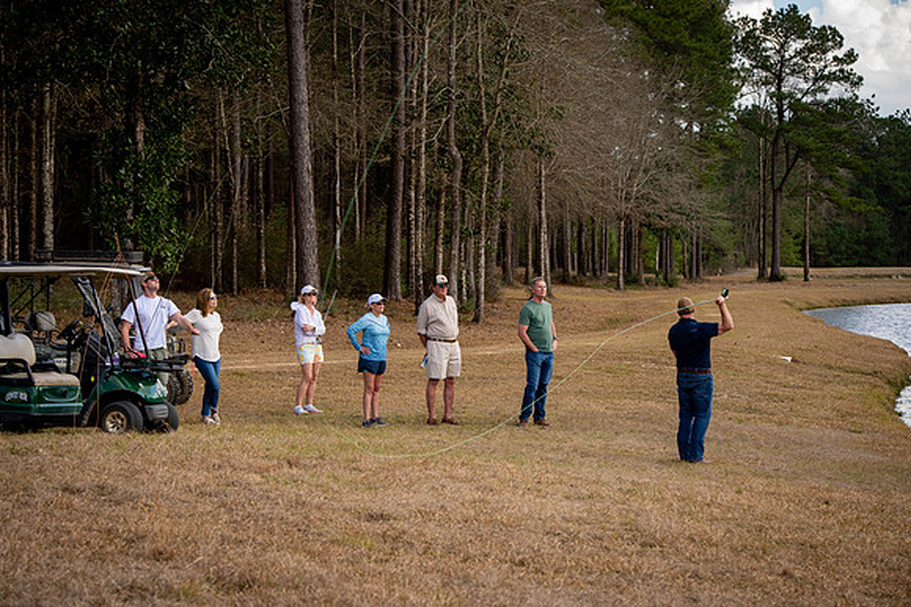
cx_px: 456
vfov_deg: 13.9
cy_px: 304
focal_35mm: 98
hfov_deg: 20.8
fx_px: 2478
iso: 160
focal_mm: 98
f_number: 6.3
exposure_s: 1/200
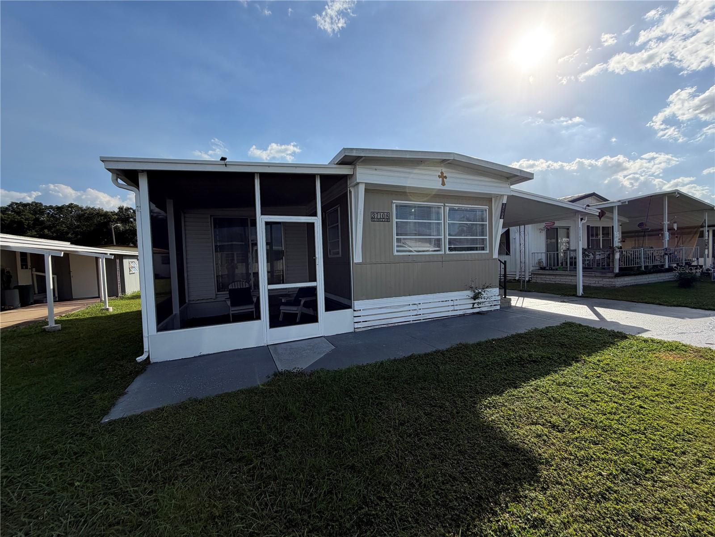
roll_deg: +2.0
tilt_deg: -0.5
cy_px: 268
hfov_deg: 102.1
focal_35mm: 14
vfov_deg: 85.7
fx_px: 289
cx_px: 358
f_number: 2.2
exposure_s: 1/1068
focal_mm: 2.22
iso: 20
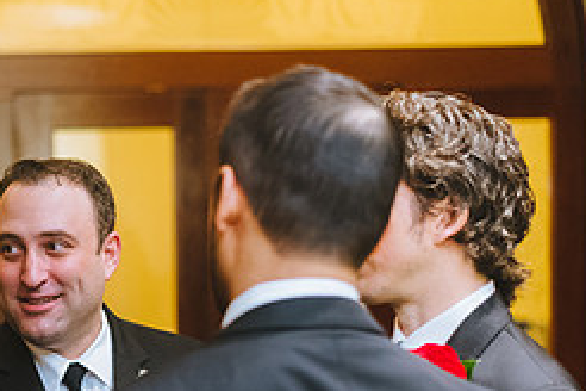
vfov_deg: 11.5
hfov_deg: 16.9
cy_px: 371
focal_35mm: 118
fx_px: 1921
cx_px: -24
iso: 3200
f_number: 2.2
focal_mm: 50
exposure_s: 1/125
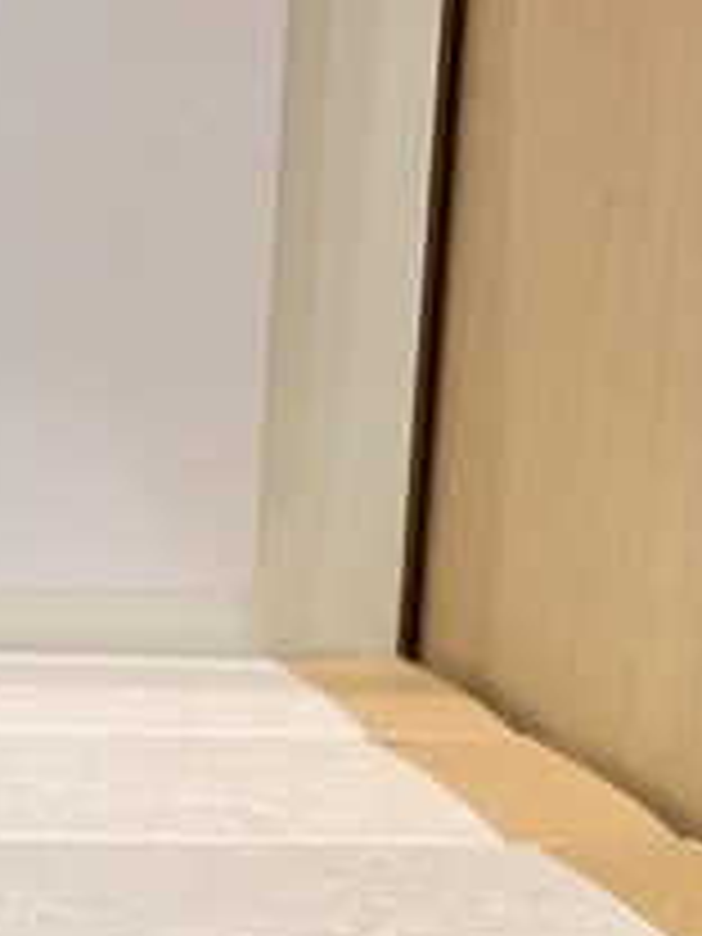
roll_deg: -3.7
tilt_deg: -22.7
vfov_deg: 13.6
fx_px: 3461
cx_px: 108
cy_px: 1755
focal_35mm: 128
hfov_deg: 11.5
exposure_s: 1/120
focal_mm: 4.25
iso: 64
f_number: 1.8
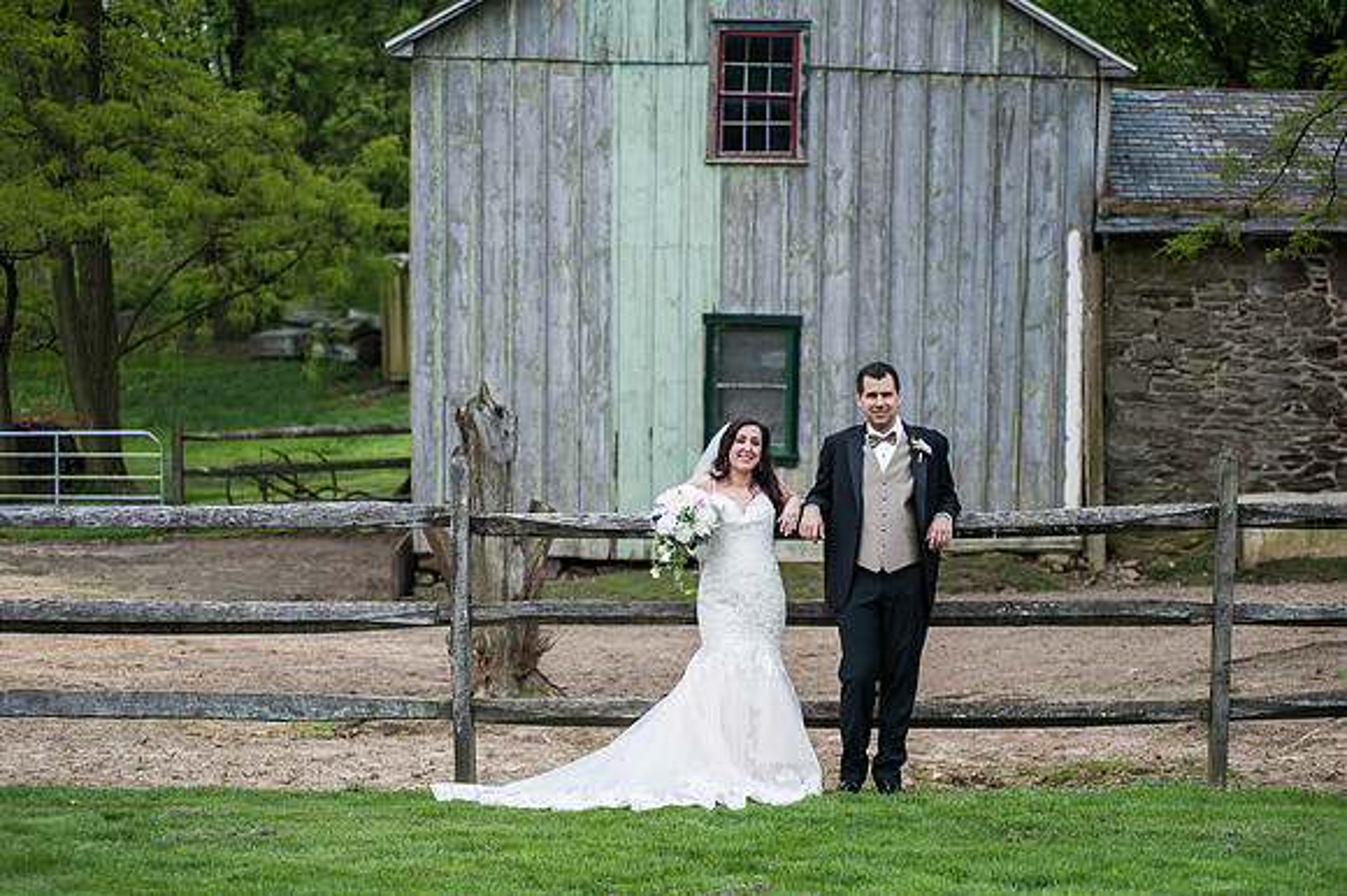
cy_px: 468
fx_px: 3127
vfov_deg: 16.3
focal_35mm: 84
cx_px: 704
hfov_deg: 24.3
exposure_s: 1/1250
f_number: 3.2
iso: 200
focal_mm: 80
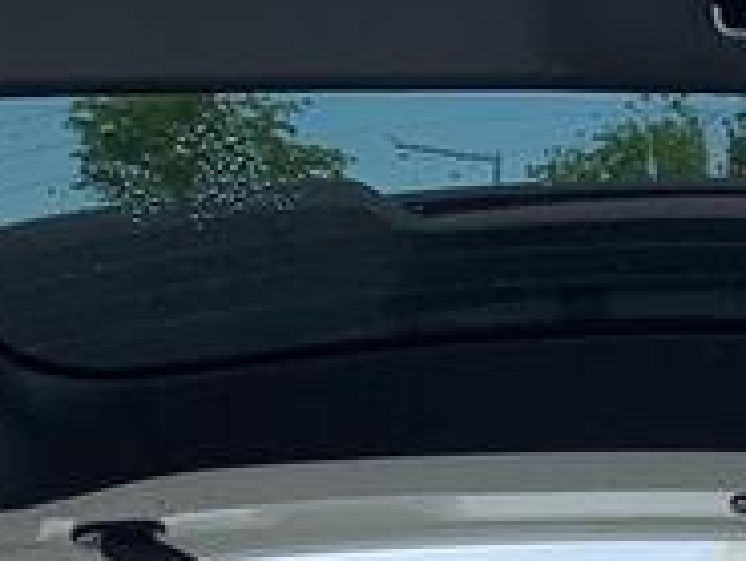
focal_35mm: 201
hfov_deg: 9.8
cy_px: 1150
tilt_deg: -9.3
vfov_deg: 7.1
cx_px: 778
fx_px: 4335
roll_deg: -3.7
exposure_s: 1/1168
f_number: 1.8
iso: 16
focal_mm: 3
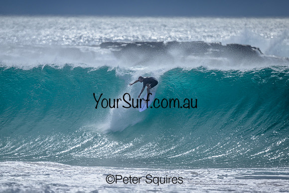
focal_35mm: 800
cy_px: 96
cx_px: 144
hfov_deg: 2.6
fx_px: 6423
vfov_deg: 1.7
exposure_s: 1/2000
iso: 110
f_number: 6.3
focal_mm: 800
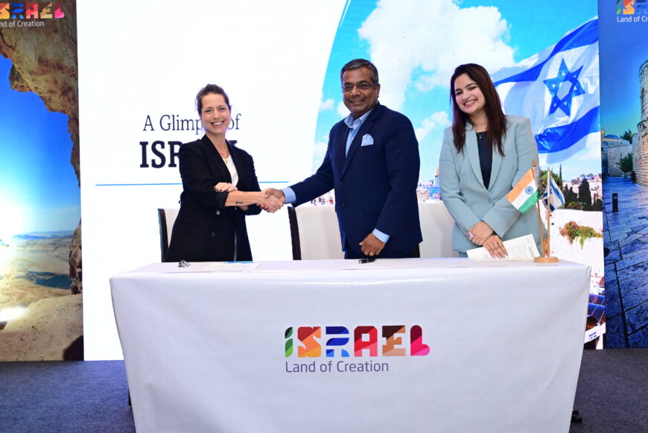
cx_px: 345
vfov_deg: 33.4
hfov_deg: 48.4
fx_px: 720
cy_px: 202
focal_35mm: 40
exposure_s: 1/200
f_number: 4.5
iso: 1600
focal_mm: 34
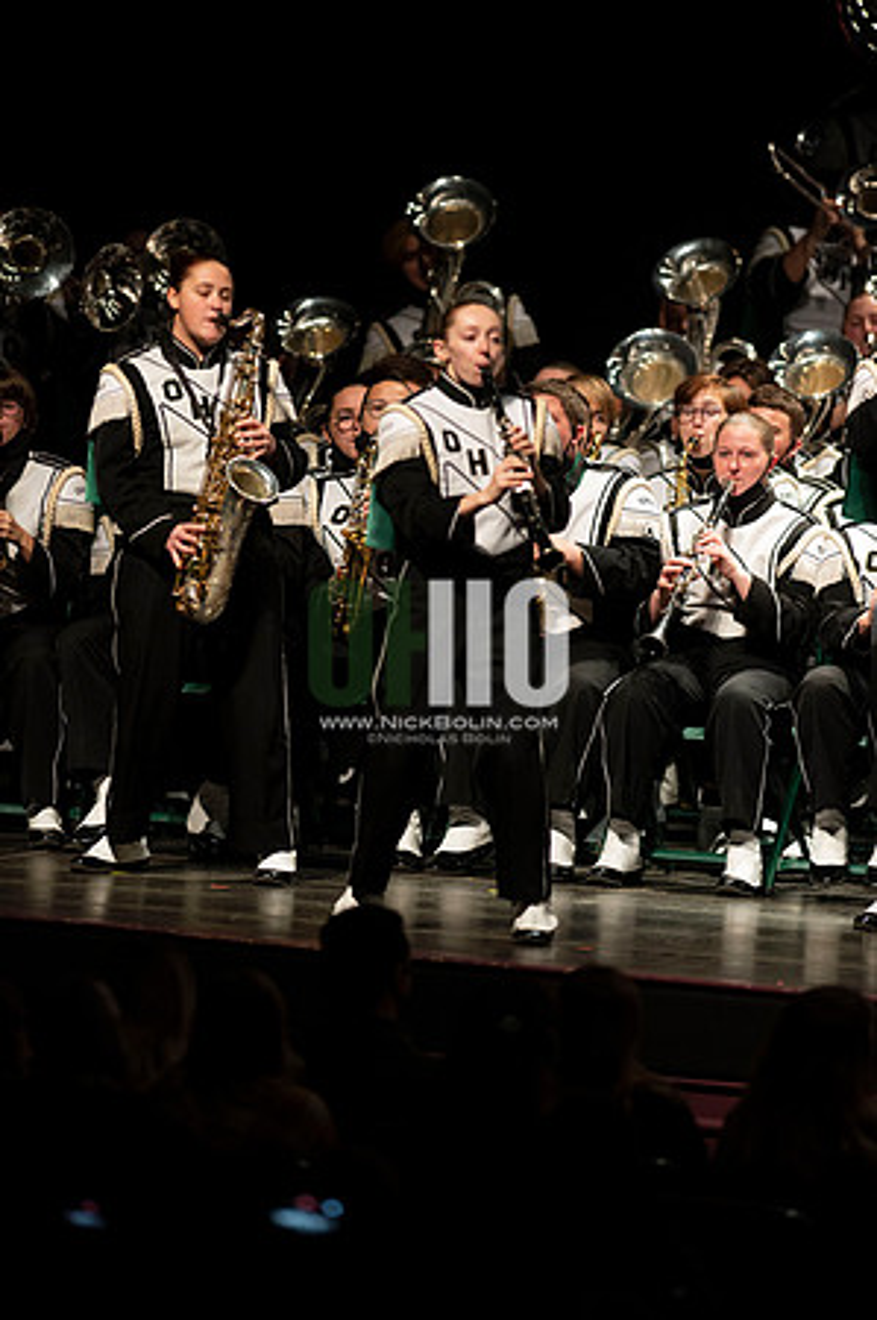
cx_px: 438
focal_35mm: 300
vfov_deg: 6.9
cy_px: 660
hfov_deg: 4.6
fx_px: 10987
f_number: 2.8
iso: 3200
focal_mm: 300
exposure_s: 1/500
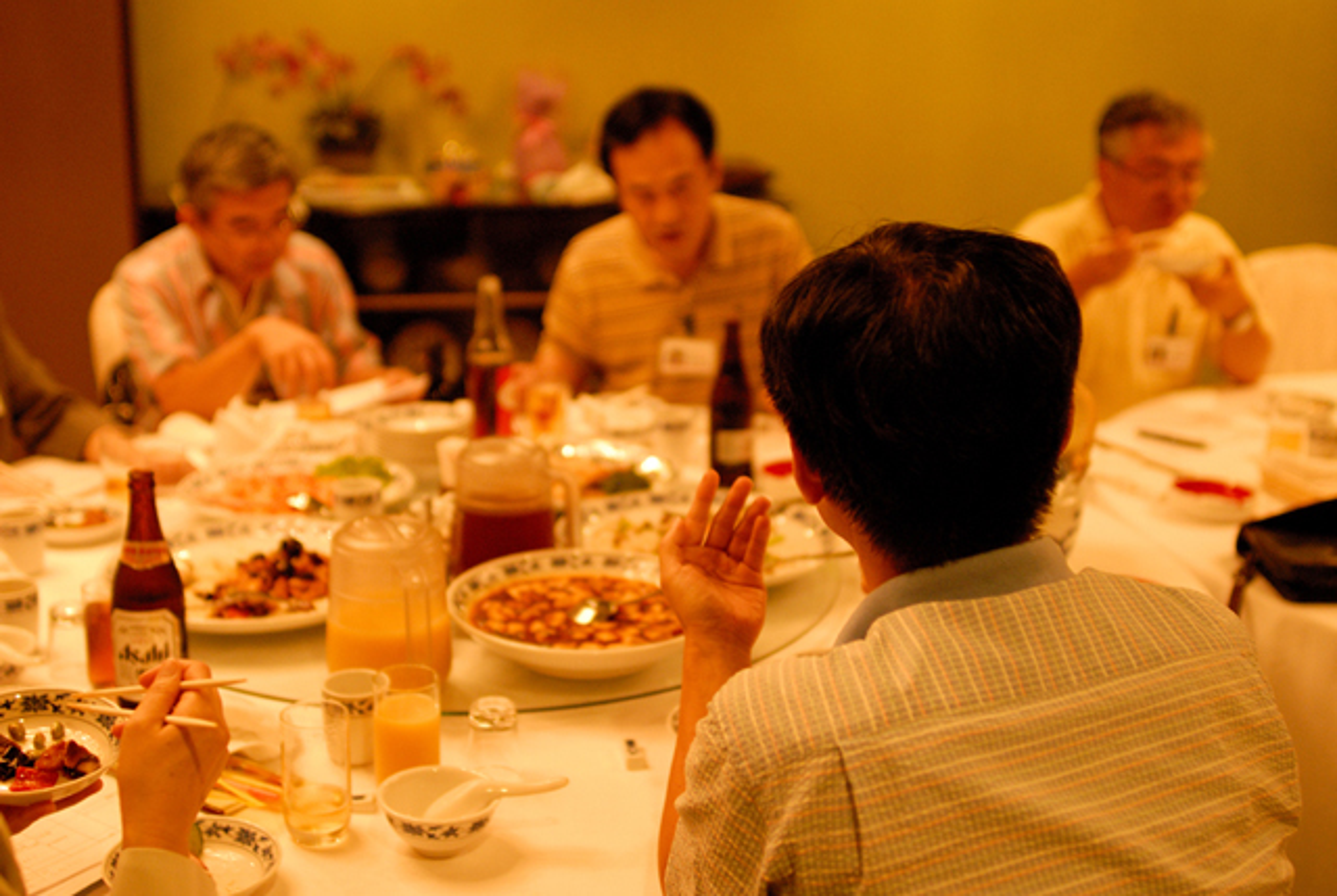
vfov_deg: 32.0
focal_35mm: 42
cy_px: 448
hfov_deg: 46.3
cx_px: 668
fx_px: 1562
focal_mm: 28
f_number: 2
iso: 800
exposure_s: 1/100
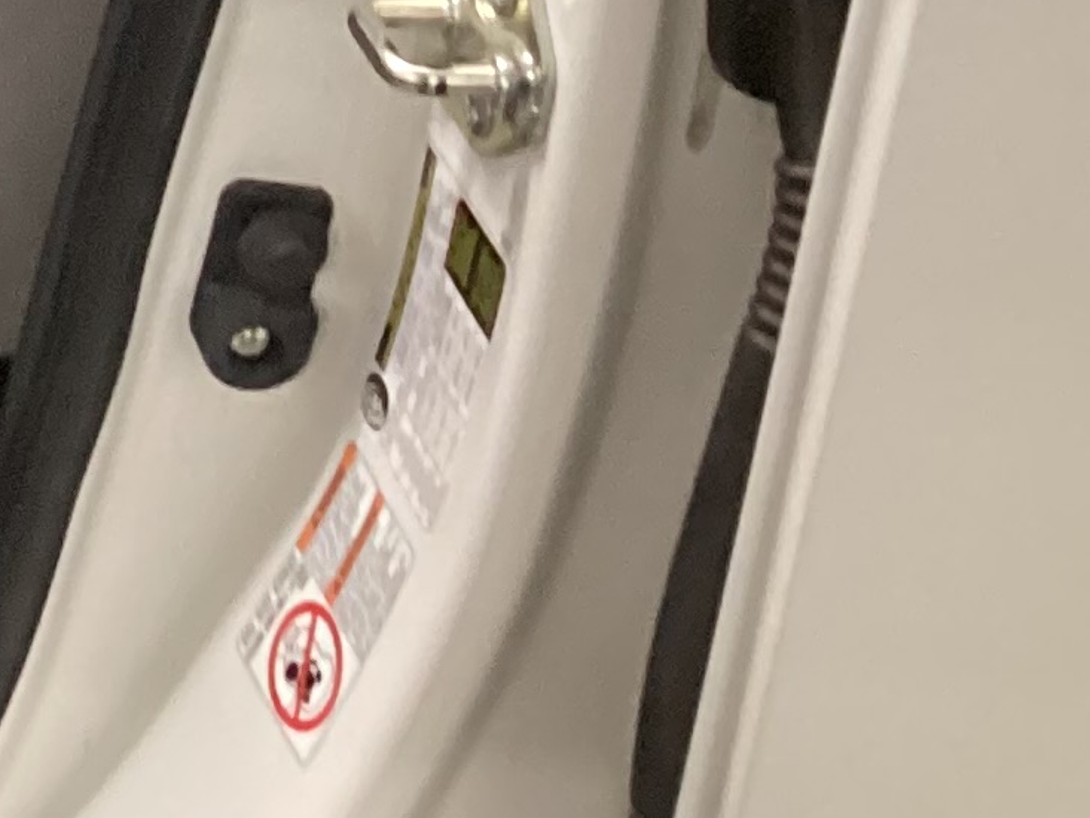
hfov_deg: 12.2
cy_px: -912
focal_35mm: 138
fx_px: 4346
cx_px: -1282
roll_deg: +0.2
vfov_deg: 9.9
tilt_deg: -21.5
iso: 320
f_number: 2.4
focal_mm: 3.3
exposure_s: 1/40
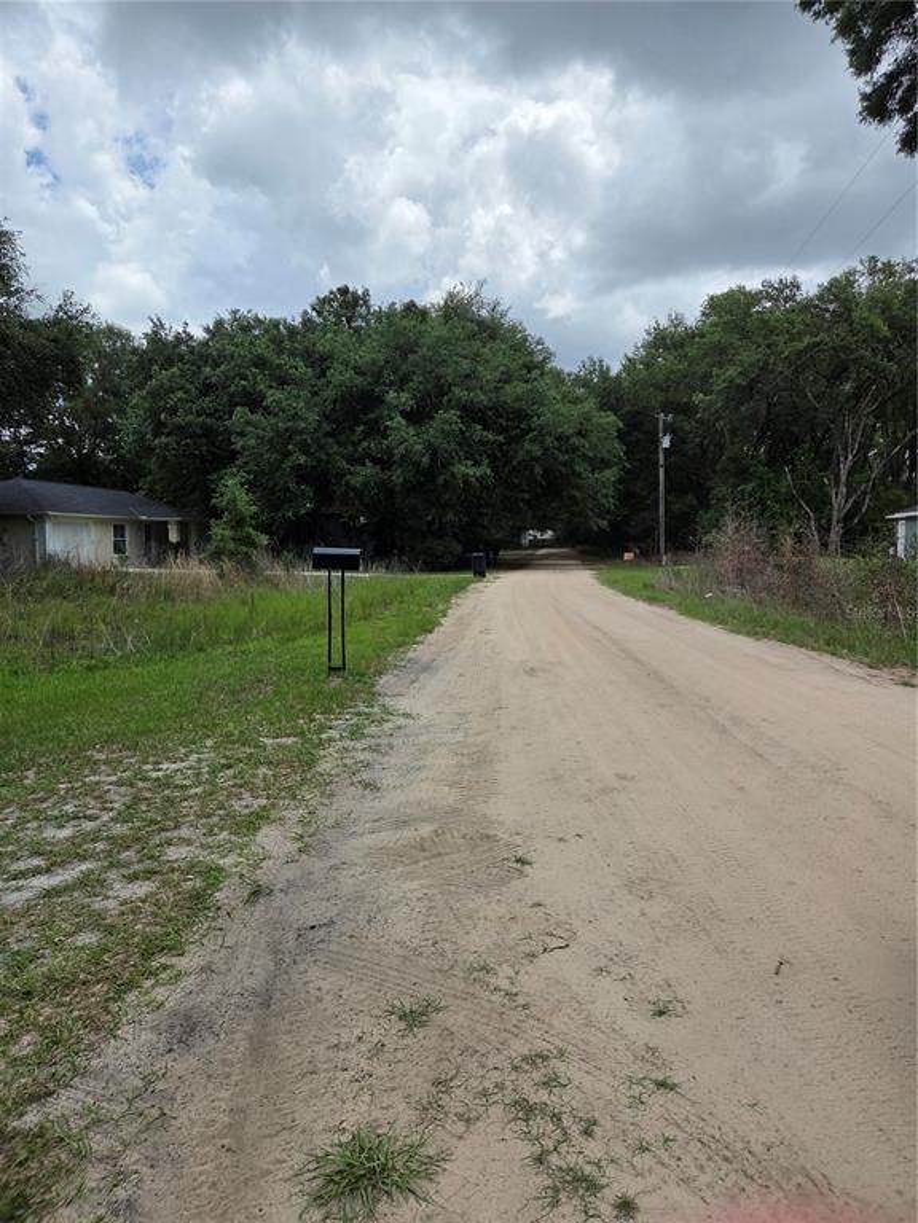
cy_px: 612
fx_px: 813
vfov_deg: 73.9
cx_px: 459
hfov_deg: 58.9
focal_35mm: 23
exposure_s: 1/6412
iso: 80
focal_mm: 5.4
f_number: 1.8
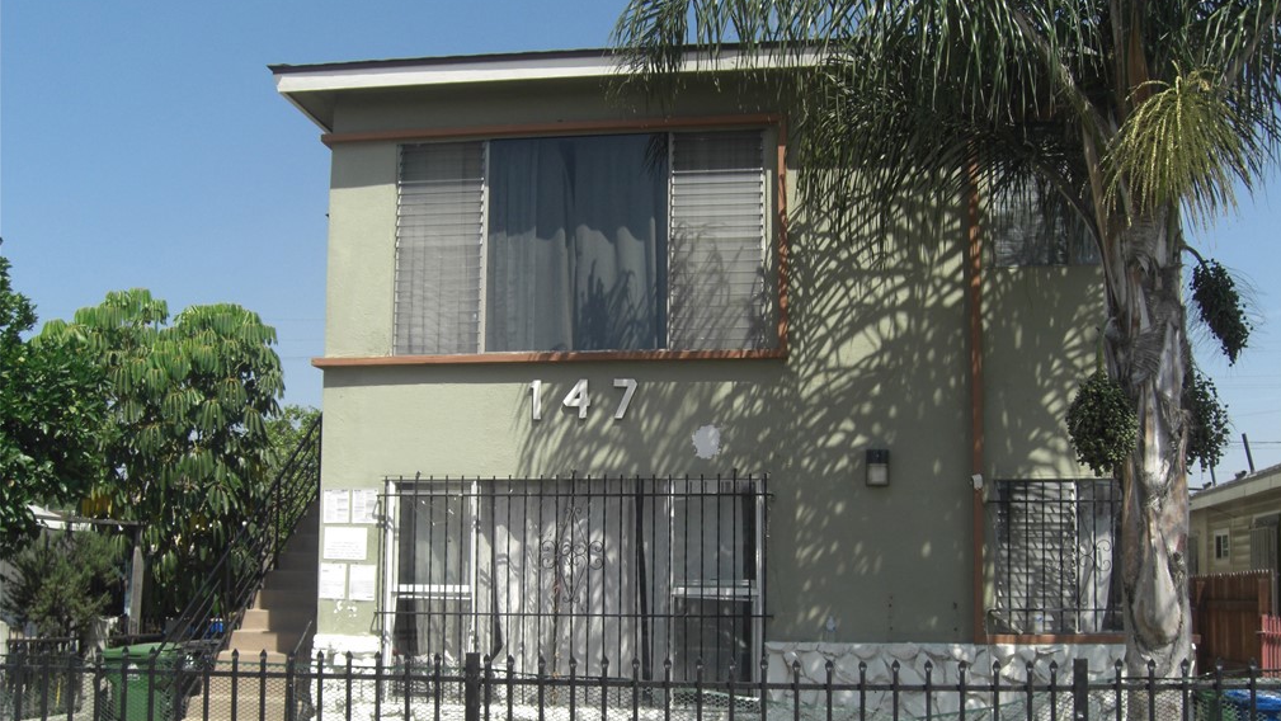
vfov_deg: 28.3
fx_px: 1427
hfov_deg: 48.3
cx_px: 649
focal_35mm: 42
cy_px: 449
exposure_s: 1/640
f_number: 4
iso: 80
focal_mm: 7.9
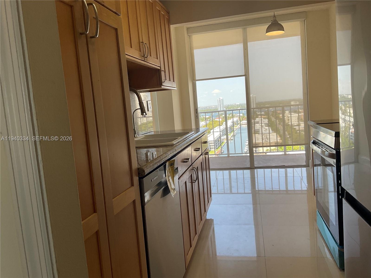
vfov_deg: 48.2
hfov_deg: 61.7
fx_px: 311
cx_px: 186
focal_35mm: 29
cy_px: 139
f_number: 1.8
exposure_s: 1/126
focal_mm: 3
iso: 16
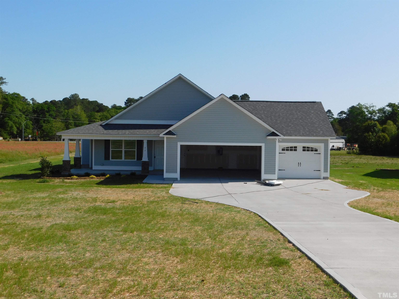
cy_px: 150
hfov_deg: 46.8
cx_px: 200
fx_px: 461
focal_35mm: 40
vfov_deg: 36.0
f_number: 7.2
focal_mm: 7.1
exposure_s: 1/400
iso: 125
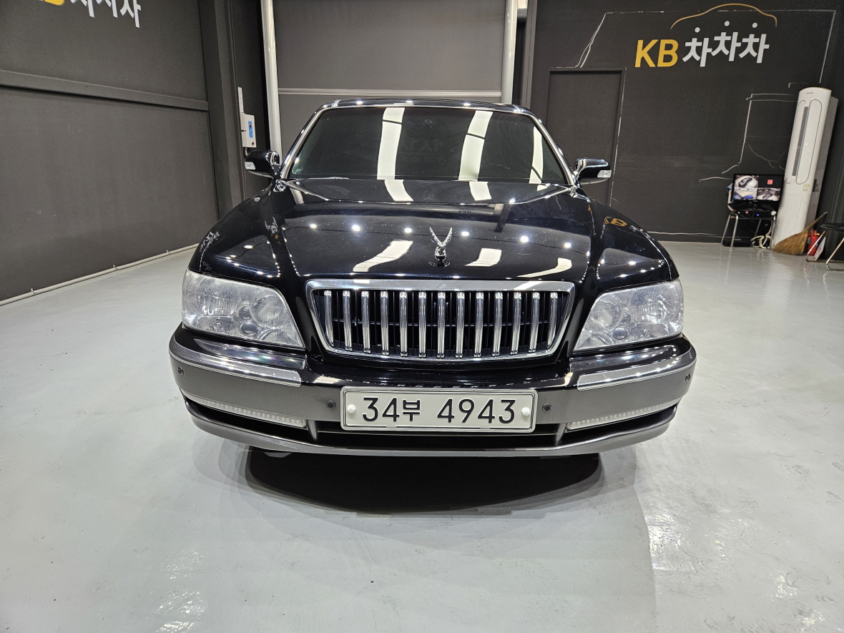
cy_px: 316
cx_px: 422
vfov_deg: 58.9
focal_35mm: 23
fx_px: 561
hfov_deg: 73.9
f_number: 1.8
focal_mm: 5.4
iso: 160
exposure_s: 1/120
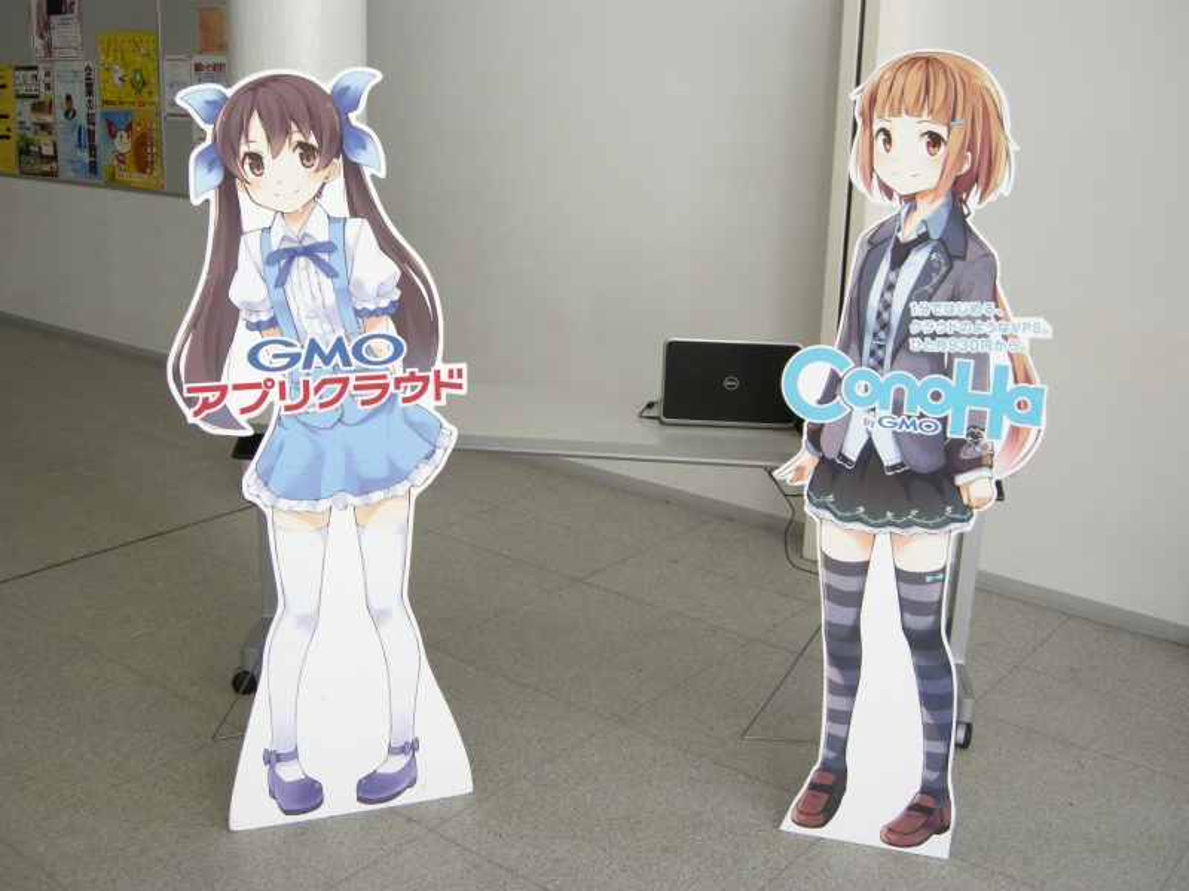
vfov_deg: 36.0
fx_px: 1374
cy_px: 446
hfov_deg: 46.8
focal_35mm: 40
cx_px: 594
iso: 134
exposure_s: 1/60
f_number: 2.9
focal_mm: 8.5
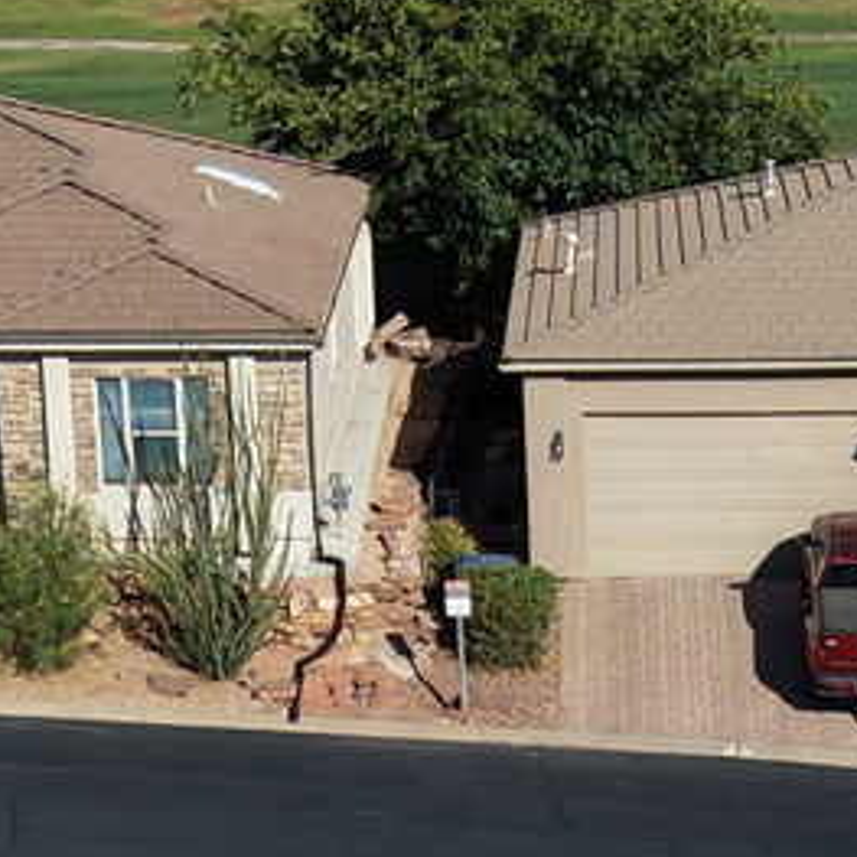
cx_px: 929
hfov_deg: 10.5
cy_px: 1150
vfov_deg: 10.3
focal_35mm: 165
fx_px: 4622
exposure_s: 1/5000
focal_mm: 8.67
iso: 130
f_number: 1.8
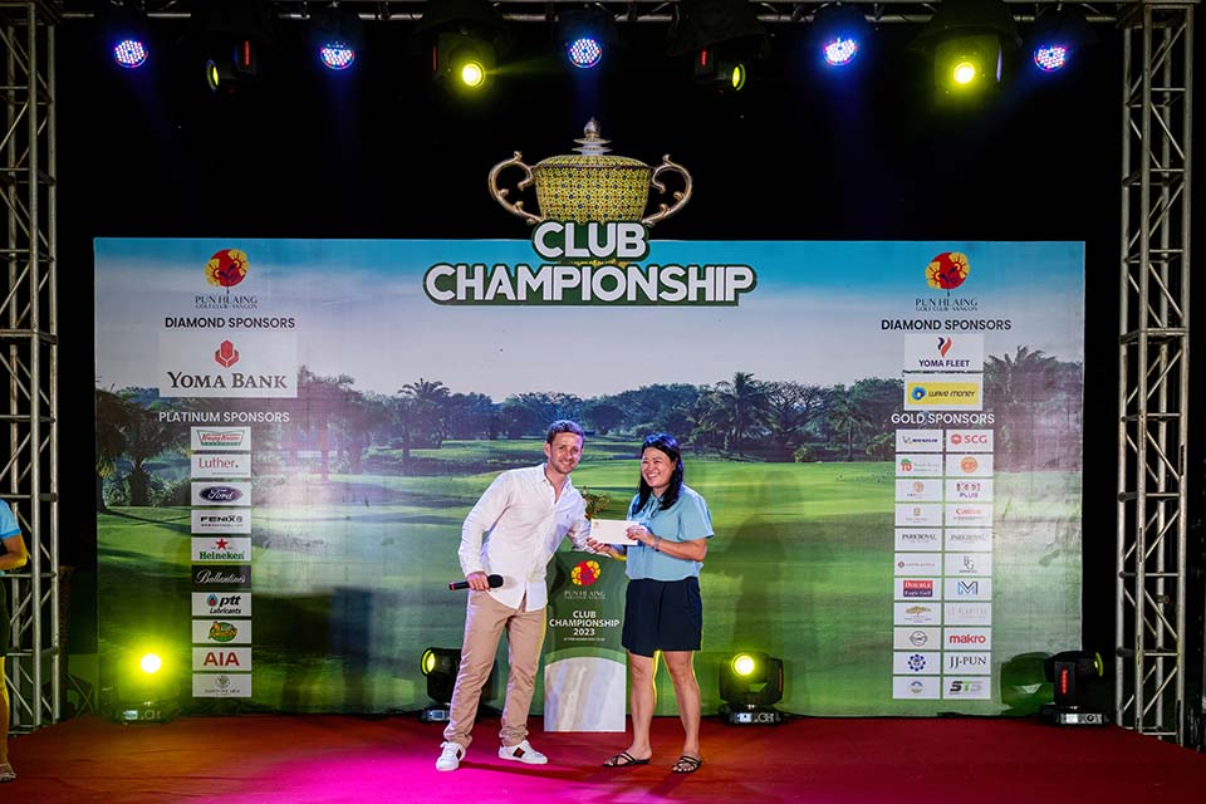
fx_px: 988
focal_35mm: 30
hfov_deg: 62.8
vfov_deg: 44.3
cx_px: 603
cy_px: 402
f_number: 4
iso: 500
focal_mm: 29.5
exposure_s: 1/200
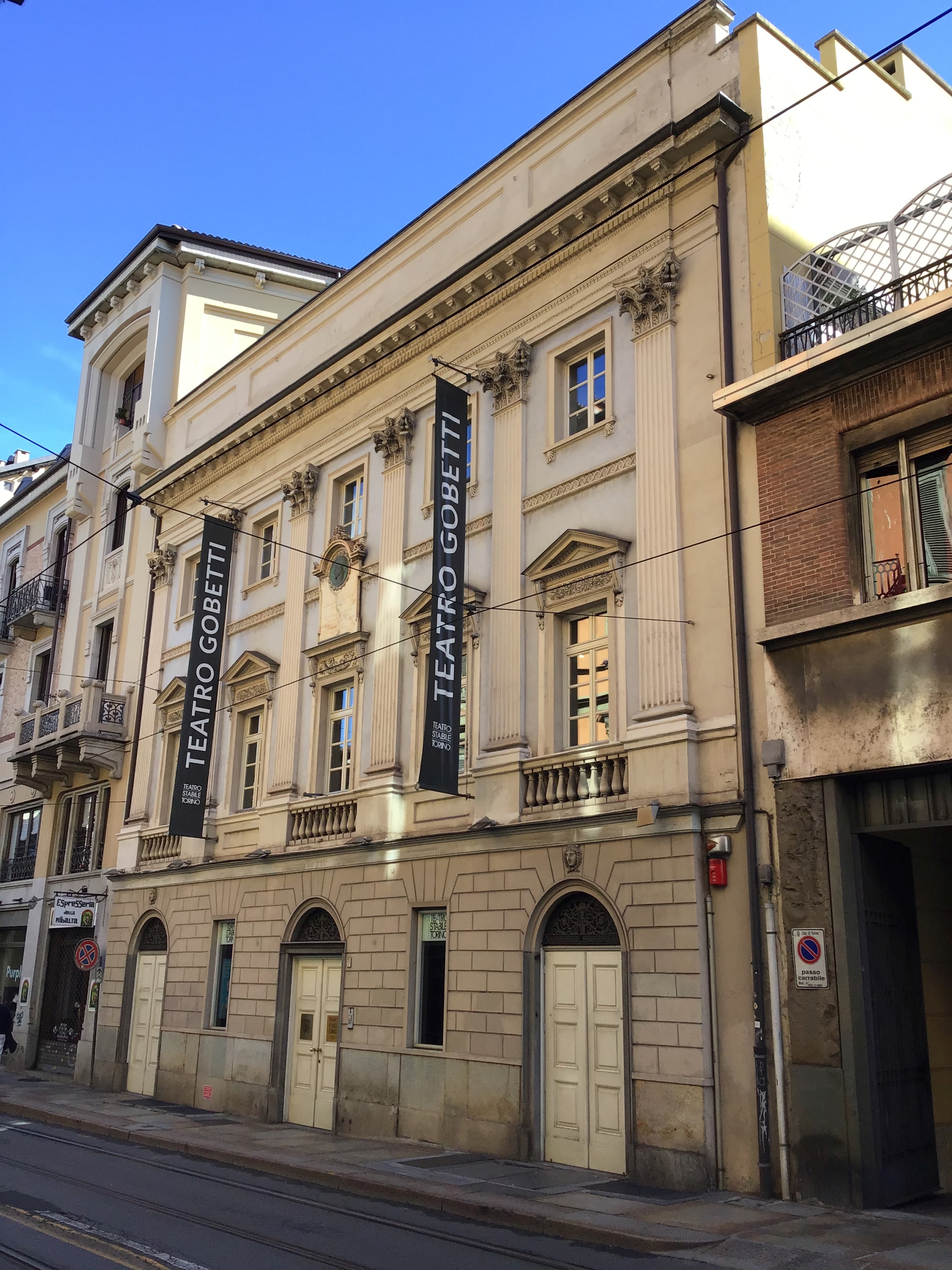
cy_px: 635
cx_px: 476
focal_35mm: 31
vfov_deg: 58.4
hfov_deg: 45.4
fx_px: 1137
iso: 25
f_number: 2.4
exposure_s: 1/272
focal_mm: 3.3
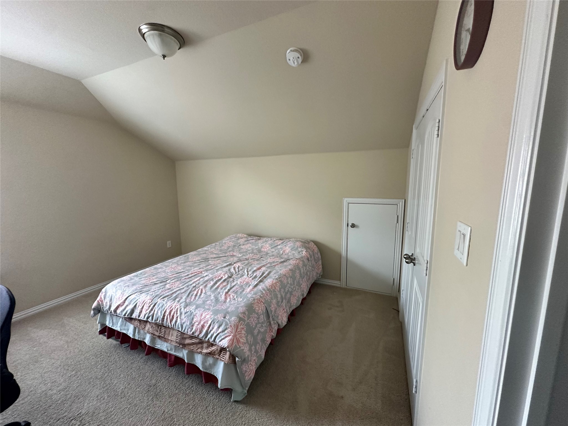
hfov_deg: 102.1
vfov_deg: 85.7
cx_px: 284
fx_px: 230
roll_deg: +0.1
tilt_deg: -7.7
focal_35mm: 14
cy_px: 213
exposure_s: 1/60
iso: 320
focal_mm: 2.22
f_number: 2.2
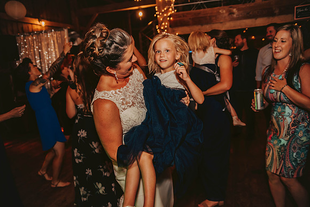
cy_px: 104
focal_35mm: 28
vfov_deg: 46.4
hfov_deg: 65.5
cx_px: 155
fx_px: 241
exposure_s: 1/125
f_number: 2.8
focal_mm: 28
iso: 1250
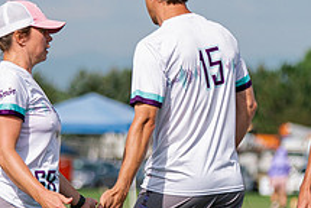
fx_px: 3599
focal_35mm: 416
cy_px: 129
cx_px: 158
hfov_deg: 4.9
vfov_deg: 3.3
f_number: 2.8
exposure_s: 1/12800
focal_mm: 111
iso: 500
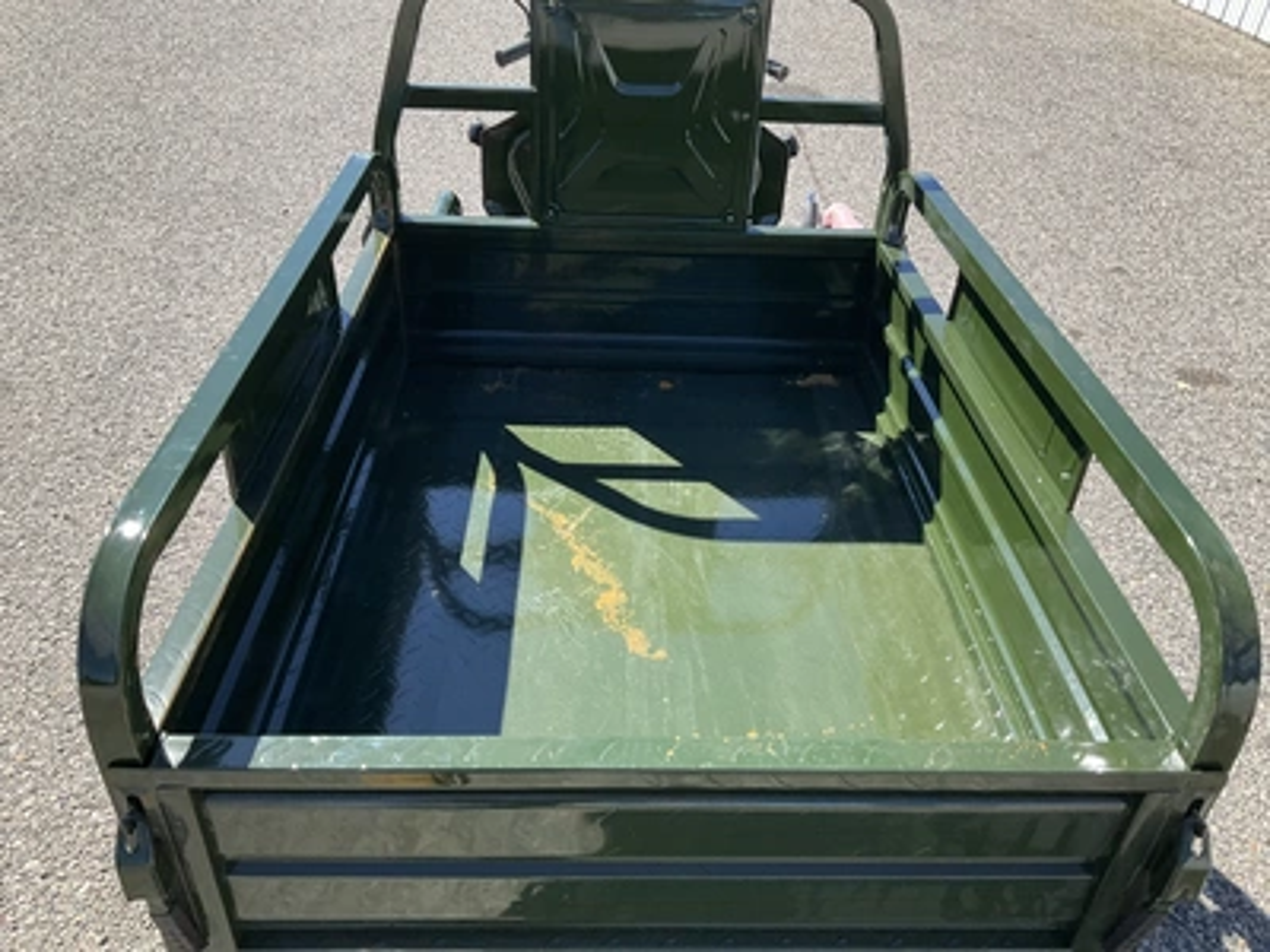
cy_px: 476
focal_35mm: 29
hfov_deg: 61.7
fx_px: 1064
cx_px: 635
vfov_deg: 48.2
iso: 25
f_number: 1.8
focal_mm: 3
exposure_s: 1/642
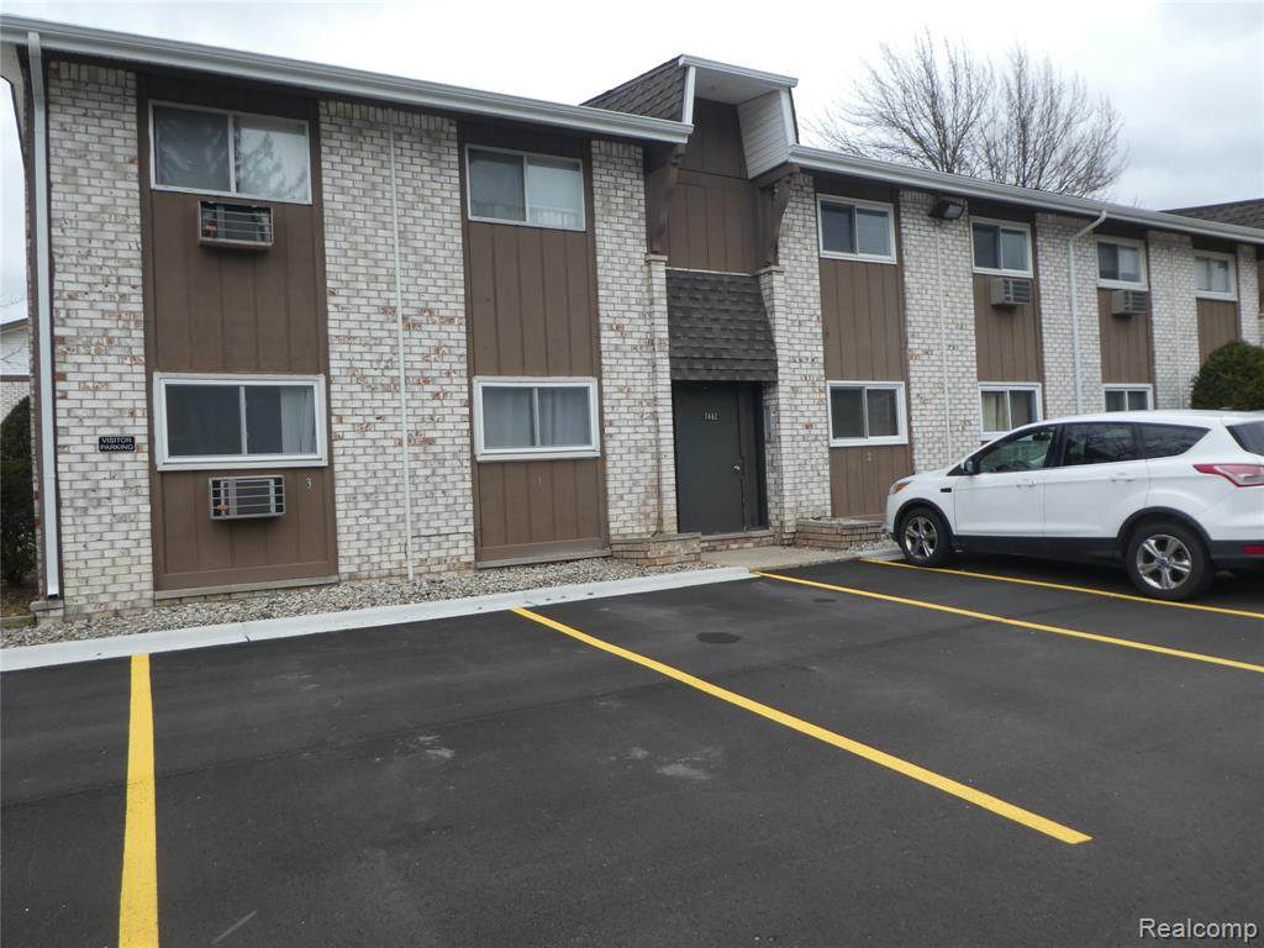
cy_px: 474
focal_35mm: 24
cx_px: 632
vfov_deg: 56.8
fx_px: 876
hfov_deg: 71.6
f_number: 3.3
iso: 80
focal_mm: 4.3
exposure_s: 1/320
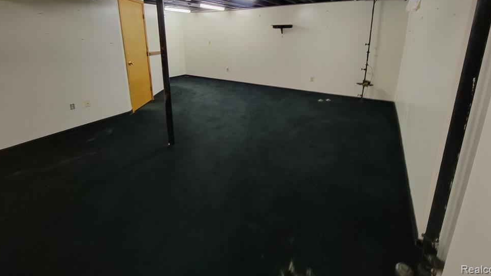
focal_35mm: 15
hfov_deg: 103.0
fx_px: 195
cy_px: 83
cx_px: 252
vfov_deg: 67.7
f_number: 2.2
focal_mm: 2.2
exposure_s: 1/30
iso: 640
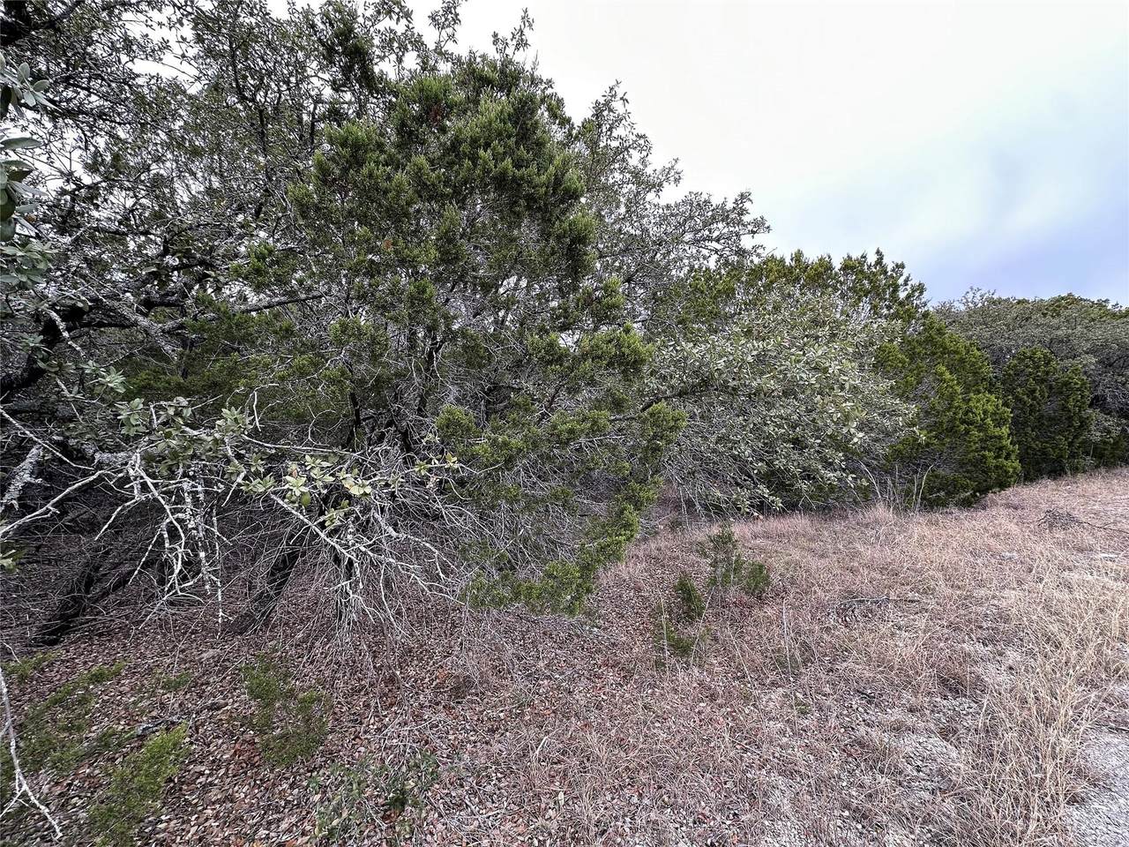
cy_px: 424
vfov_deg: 85.7
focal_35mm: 14
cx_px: 564
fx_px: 457
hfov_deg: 102.1
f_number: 2.2
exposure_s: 1/111
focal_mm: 2.22
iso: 40
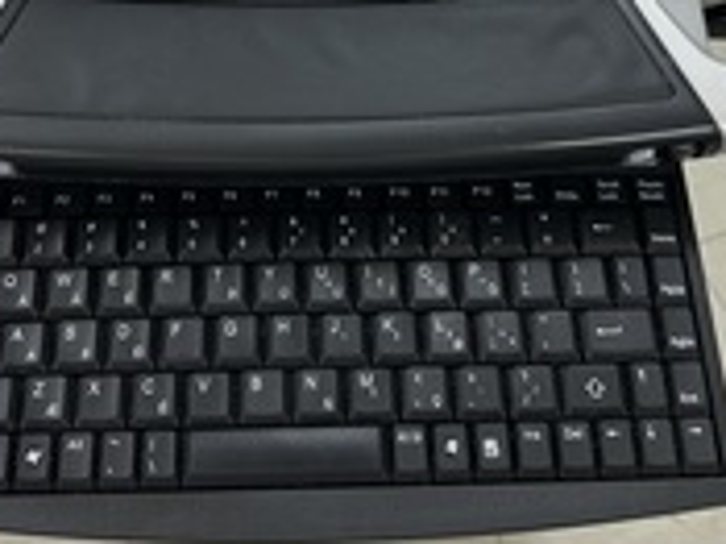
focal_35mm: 55
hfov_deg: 34.9
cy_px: -29
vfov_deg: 25.0
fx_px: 1153
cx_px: 303
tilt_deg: -50.1
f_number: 1.78
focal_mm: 6.86
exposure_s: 1/130
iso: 64
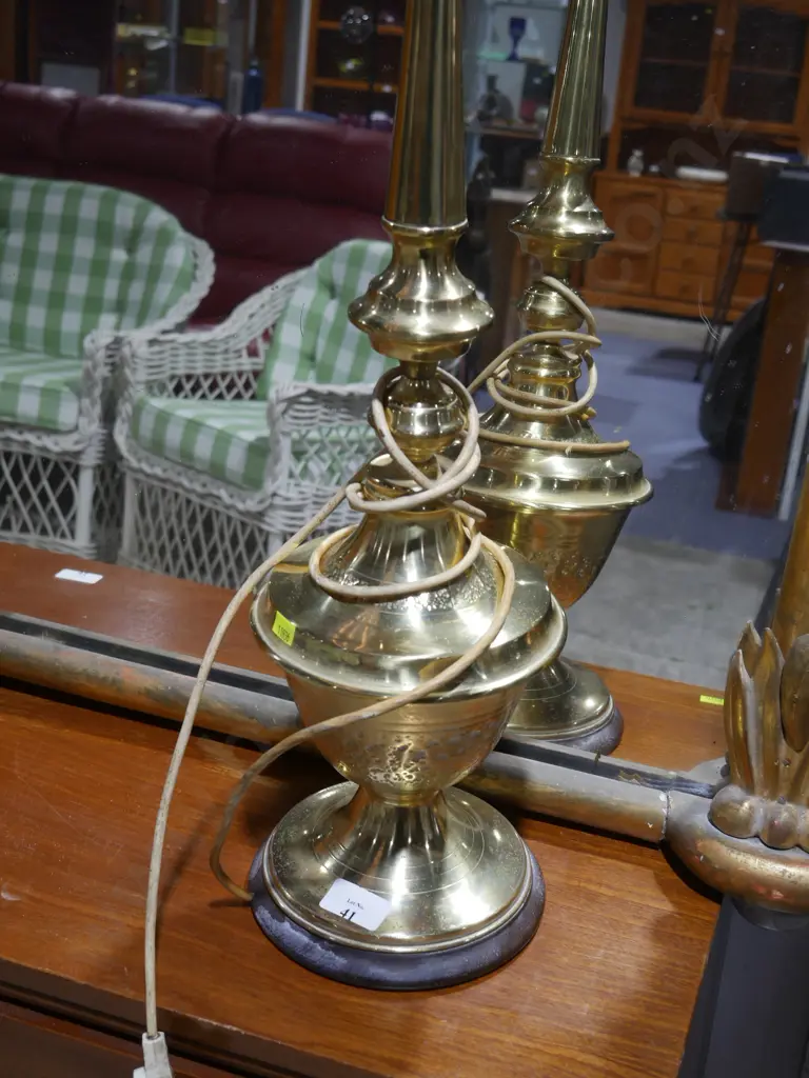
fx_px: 1496
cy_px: 539
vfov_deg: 39.7
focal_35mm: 48
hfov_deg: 30.3
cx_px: 404
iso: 320
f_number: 5.2
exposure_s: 1/60
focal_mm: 24
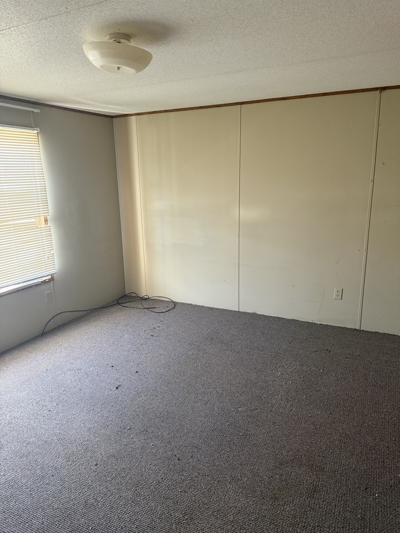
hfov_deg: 56.8
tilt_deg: -12.0
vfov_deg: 71.6
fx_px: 370
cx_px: 200
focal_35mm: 24
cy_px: 266
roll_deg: +0.5
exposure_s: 1/60
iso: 400
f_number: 1.78
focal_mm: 6.76
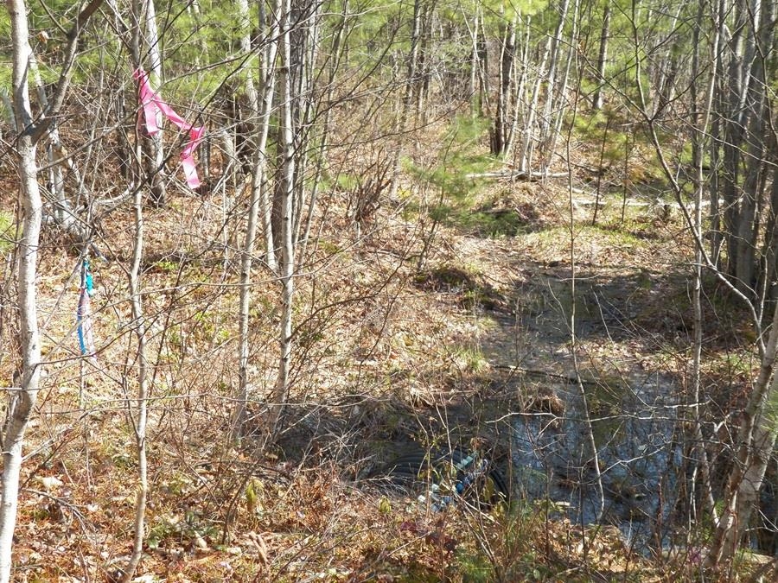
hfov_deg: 38.2
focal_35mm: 50
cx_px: 389
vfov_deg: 29.1
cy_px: 292
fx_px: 1124
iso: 125
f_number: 4
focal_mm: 8.9
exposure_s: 1/320
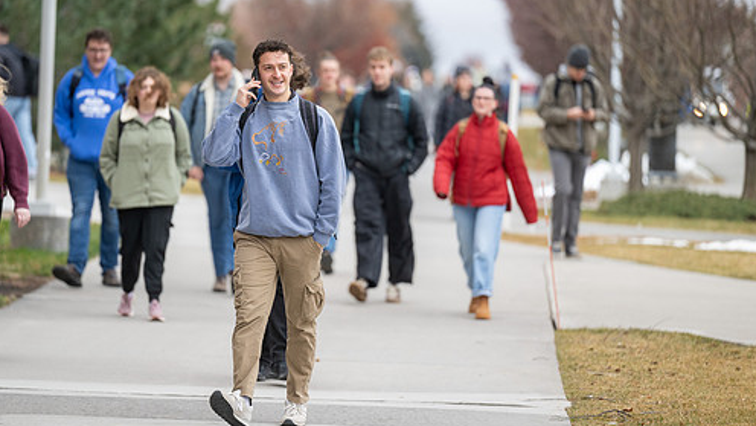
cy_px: 193
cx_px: 351
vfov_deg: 5.0
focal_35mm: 245
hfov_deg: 8.8
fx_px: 4911
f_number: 2.8
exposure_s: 1/400
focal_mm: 200
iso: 400
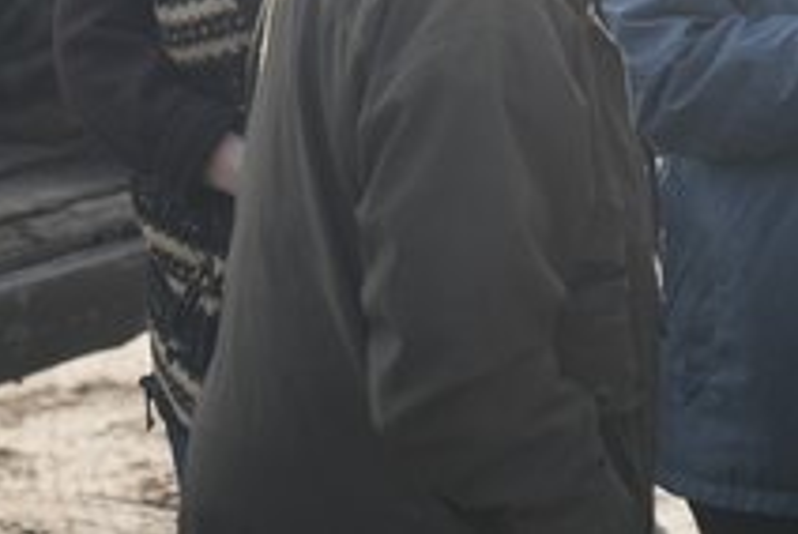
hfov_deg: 15.3
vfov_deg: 10.4
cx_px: 715
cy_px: 36
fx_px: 2930
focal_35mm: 132
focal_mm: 70
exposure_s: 1/500
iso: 200
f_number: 2.8
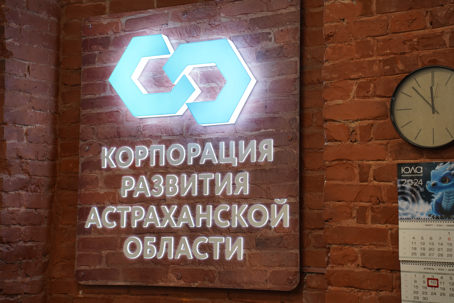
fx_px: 946
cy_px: 152
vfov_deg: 18.2
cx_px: 227
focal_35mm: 75
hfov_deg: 27.0
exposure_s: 1/80
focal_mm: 75
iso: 250
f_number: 4
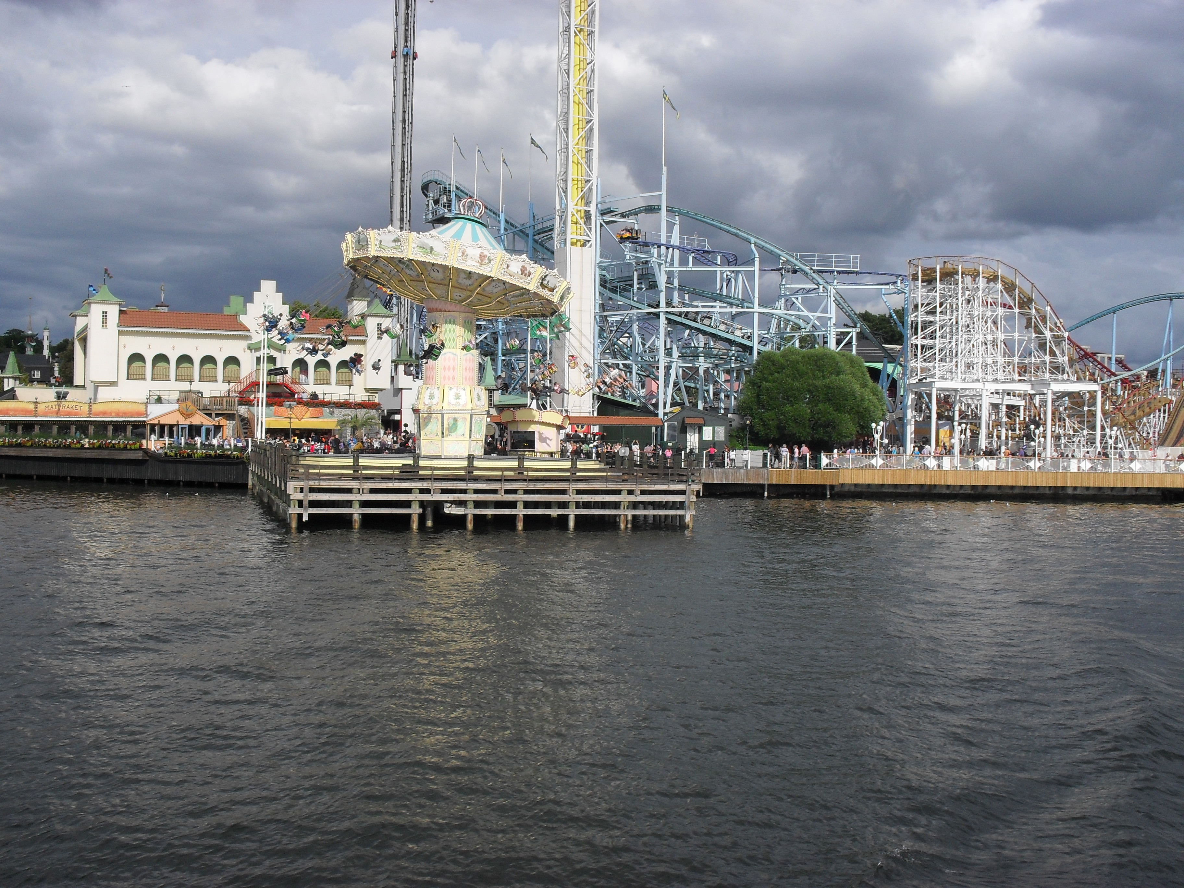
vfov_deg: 40.7
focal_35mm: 35
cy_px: 444
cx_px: 592
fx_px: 1197
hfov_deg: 52.6
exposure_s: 1/350
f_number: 8.4
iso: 100
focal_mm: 6.3
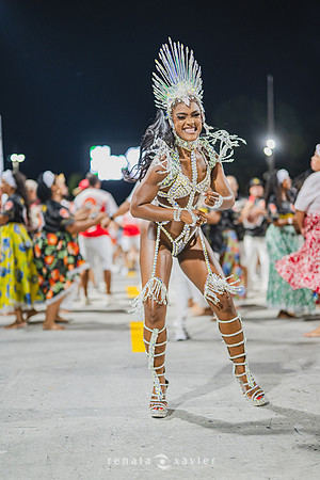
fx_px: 667
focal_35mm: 50
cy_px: 240
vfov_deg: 39.6
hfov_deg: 27.0
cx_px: 160
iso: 1600
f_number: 1.3
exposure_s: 1/1000
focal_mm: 50
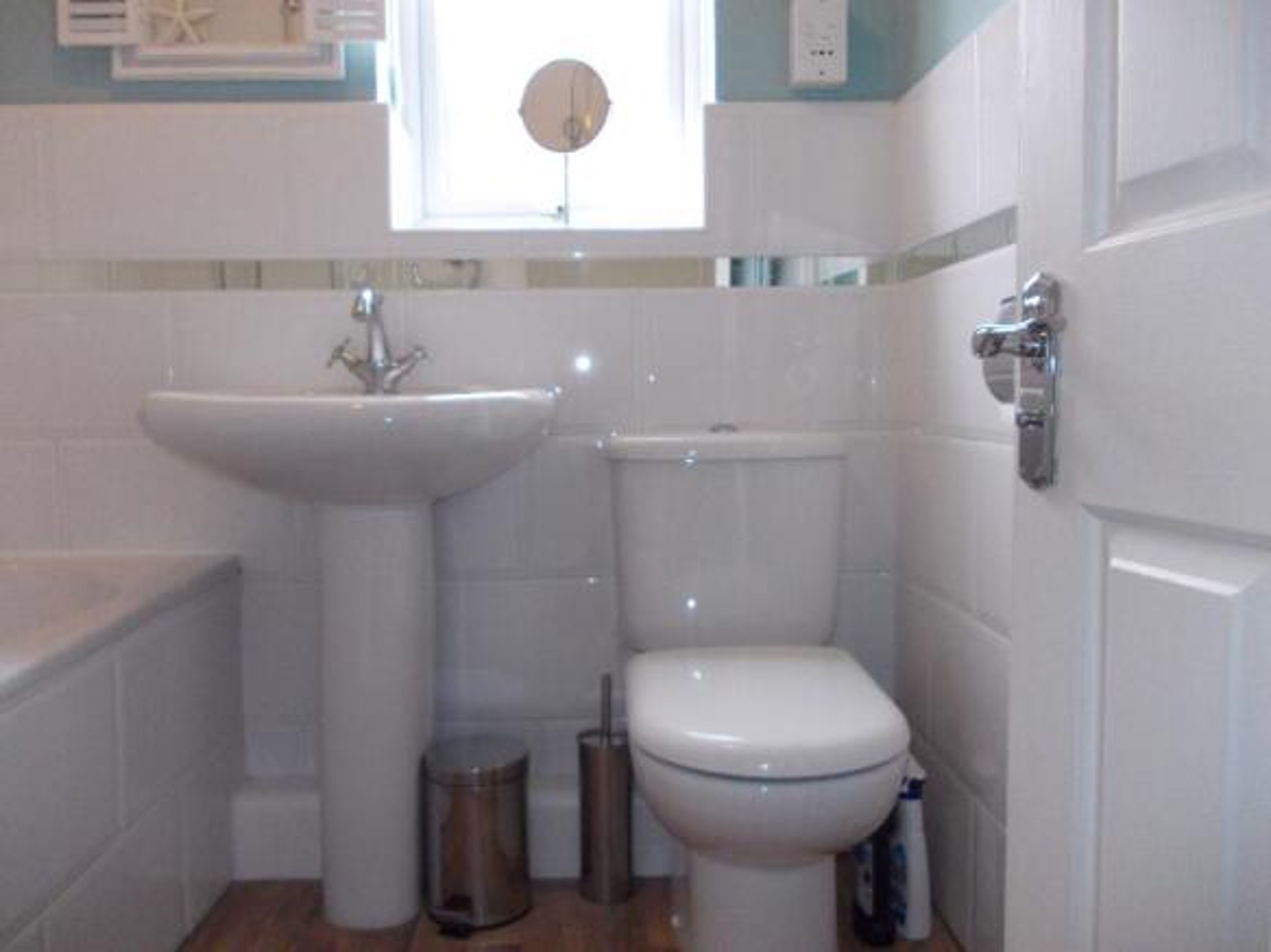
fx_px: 1028
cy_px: 476
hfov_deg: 63.5
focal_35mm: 28
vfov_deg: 49.7
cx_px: 636
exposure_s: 1/60
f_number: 2.7
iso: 250
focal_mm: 4
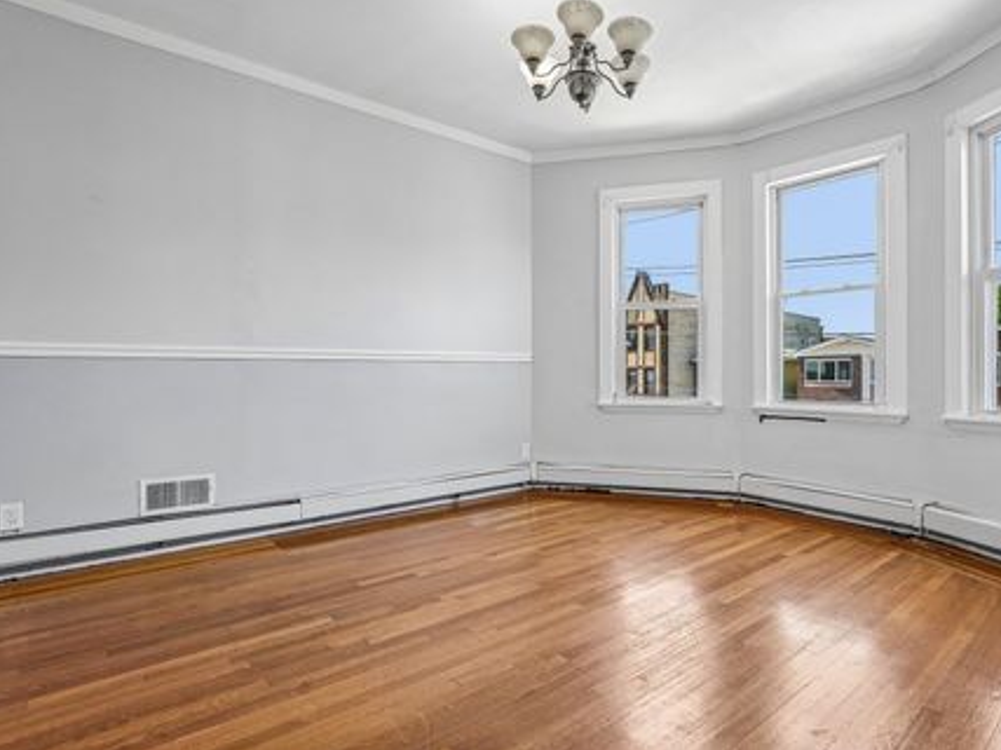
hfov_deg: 85.1
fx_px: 540
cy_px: 364
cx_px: 577
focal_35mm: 19
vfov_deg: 69.6
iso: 80
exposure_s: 1/10
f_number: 9
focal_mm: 16.6
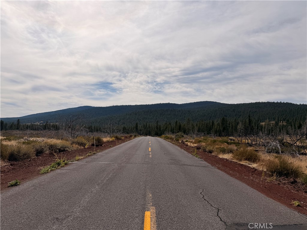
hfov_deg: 71.6
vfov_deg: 56.8
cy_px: 115
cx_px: 154
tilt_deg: +2.9
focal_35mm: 24
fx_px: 213
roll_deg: -3.7
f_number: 1.78
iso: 80
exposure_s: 1/17544
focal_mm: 6.76
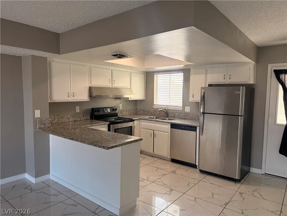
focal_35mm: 24
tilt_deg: -4.8
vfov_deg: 56.8
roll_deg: -0.8
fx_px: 199
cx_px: 144
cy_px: 108
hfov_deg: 71.6
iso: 250
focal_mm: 6.76
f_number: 1.78
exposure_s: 1/120
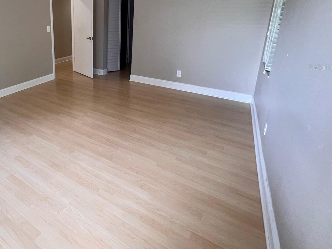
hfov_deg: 75.9
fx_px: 192
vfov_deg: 62.8
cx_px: 84
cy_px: 67
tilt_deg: -13.0
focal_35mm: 20
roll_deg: +0.3
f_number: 1.8
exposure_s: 1/60
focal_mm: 1.57
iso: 125
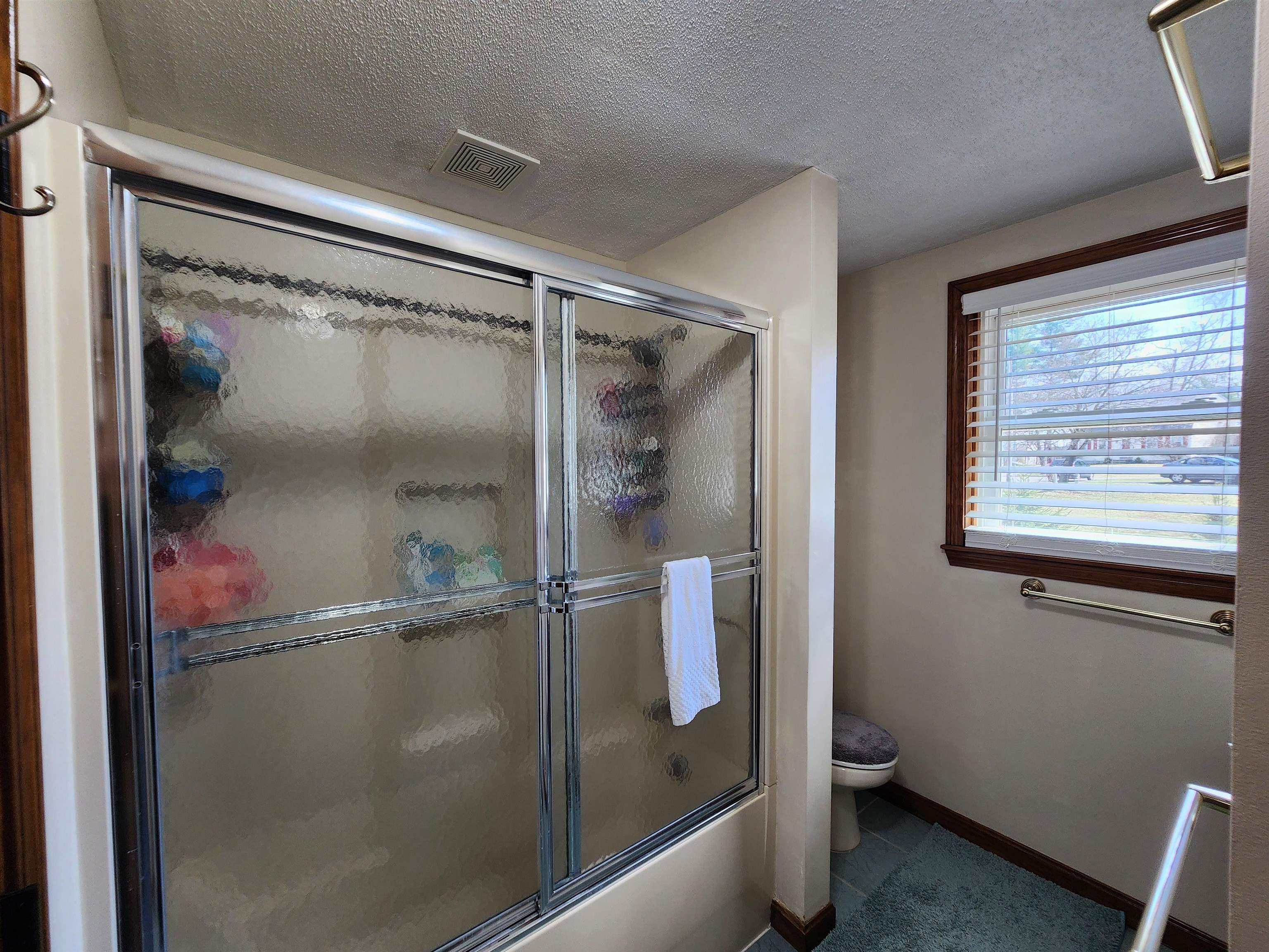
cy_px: 476
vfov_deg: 89.9
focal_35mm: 13
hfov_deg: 106.2
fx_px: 477
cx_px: 634
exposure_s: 1/60
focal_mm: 2.2
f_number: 2.2
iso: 125
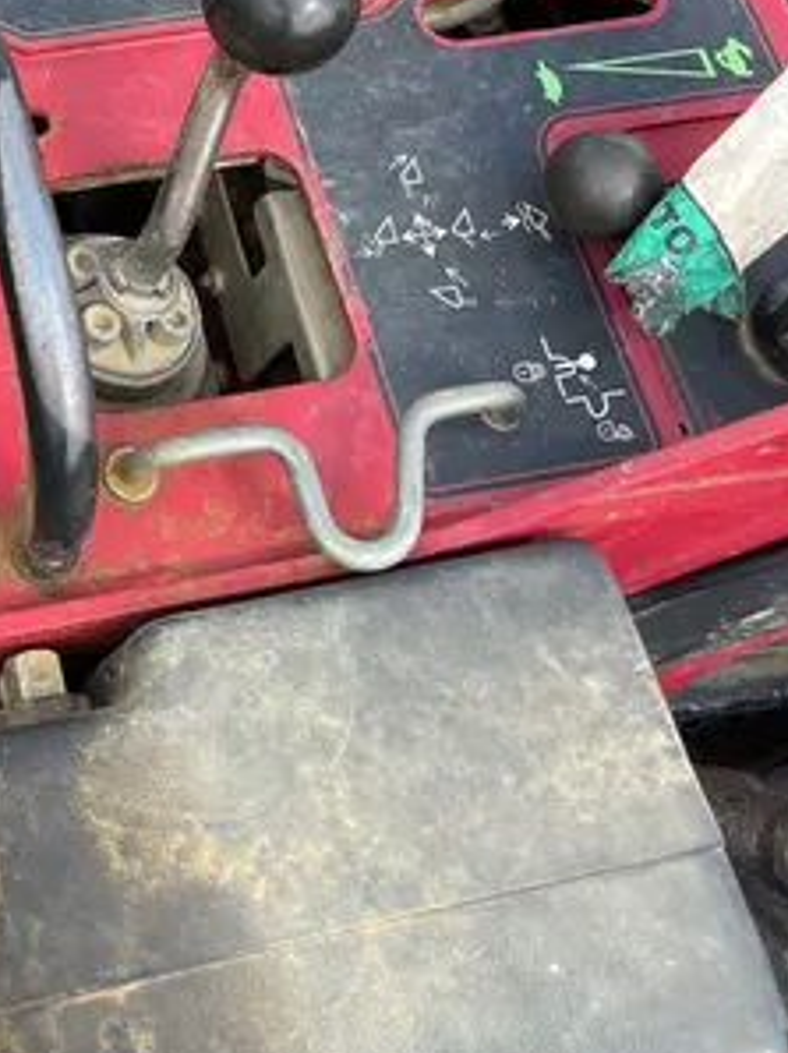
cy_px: -30
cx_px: -120
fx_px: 1945
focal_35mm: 64
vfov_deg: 28.2
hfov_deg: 21.5
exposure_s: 1/1009
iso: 50
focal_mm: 5.1
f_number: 1.6
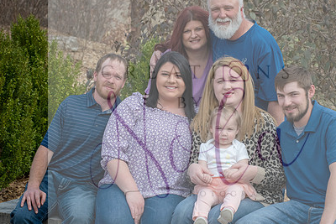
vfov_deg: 11.8
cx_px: 200
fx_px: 1083
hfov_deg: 17.6
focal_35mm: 116
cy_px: 120
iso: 400
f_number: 9
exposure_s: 1/500
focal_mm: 80
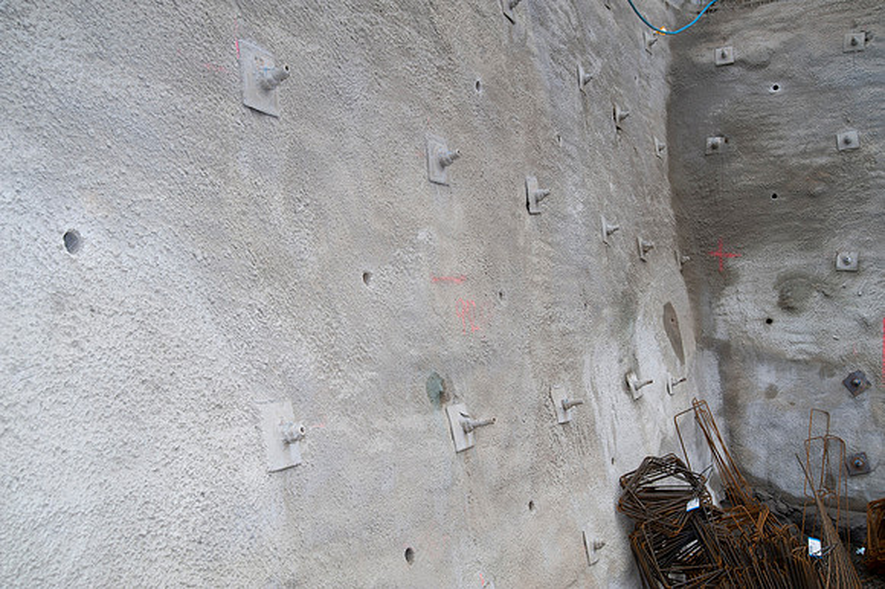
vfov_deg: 37.8
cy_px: 294
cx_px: 442
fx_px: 860
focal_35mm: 35
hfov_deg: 54.5
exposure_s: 1/125
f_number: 8
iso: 200
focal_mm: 35
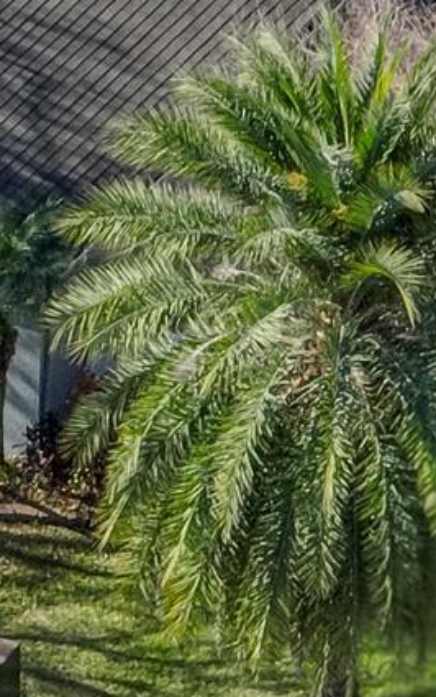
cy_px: 13
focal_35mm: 642
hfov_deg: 2.0
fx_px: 12193
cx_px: -315
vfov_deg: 3.3
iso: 100
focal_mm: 29.85
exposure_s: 1/200
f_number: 4.4
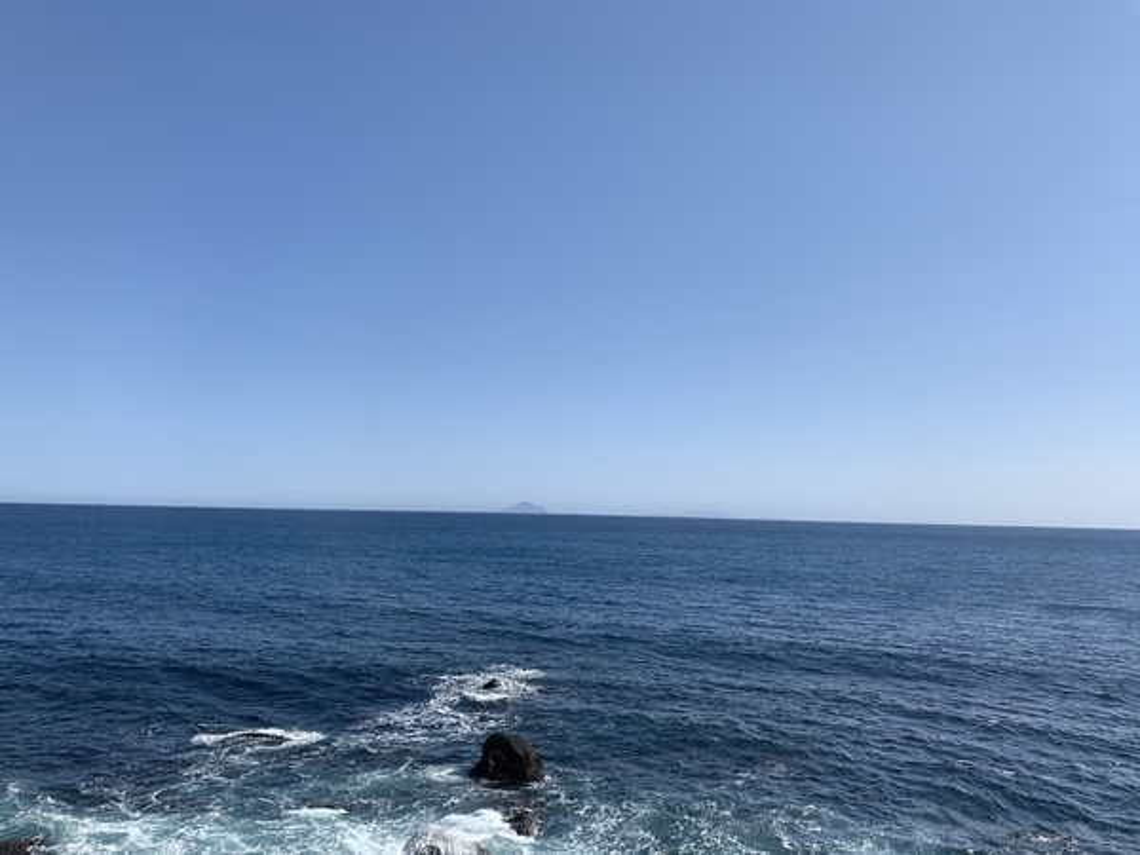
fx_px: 856
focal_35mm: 26
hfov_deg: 67.3
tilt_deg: +5.3
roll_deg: -1.3
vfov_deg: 53.1
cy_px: 428
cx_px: 570
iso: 25
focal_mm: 4.25
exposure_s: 1/1447
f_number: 1.8
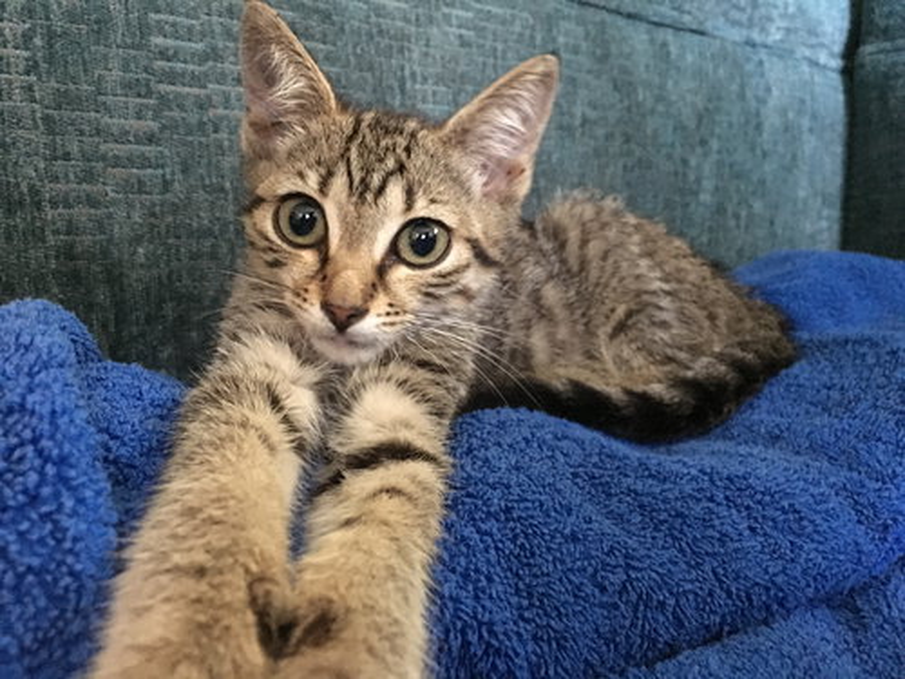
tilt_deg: -7.9
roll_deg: -0.7
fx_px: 758
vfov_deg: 48.2
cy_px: 340
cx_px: 452
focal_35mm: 29
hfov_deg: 61.7
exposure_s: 1/15
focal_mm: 4.15
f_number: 2.2
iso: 800
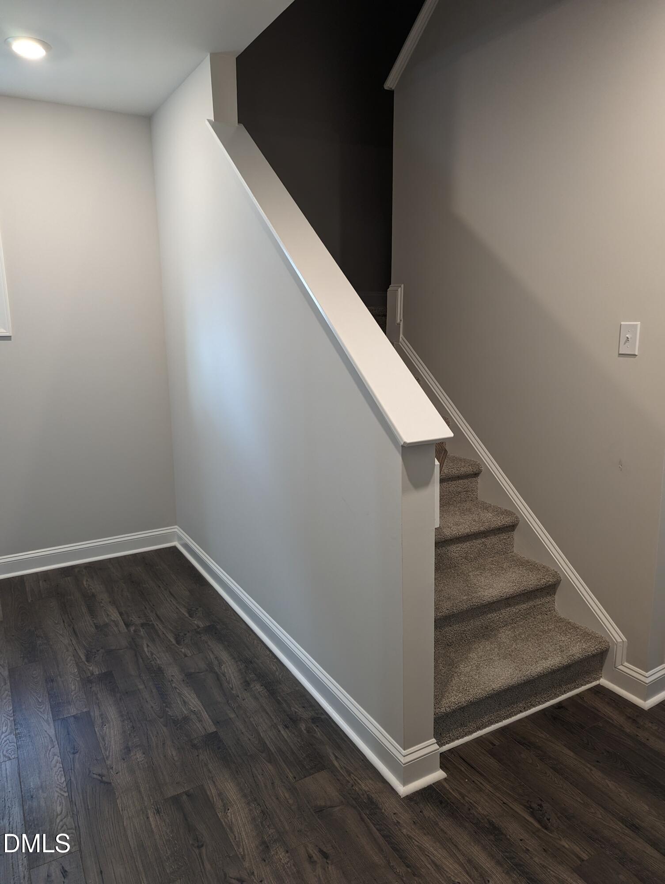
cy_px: 442
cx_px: 332
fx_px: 613
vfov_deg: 71.5
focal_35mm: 24
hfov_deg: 56.9
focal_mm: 6.81
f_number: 1.85
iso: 156
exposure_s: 1/40
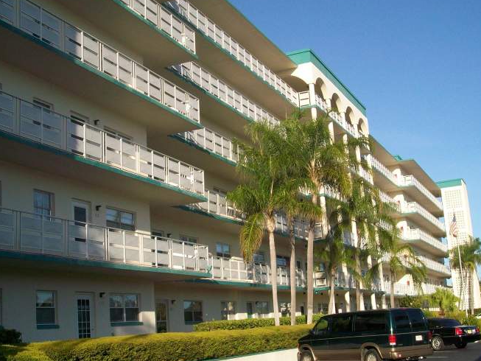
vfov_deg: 29.7
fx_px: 681
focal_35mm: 49
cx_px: 256
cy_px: 164
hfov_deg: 38.9
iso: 64
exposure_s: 1/250
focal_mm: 7.1
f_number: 6.3
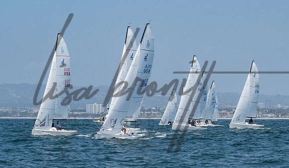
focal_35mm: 132
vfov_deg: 9.4
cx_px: 162
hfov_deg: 16.1
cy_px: 59
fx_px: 1024
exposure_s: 1/1600
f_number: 8
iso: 400
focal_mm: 70
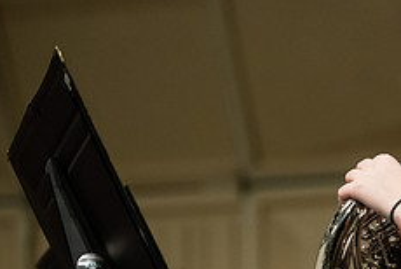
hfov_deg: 7.2
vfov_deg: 4.9
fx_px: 3145
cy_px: 279
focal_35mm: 282
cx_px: 488
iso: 3200
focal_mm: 112
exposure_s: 1/250
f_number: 3.2
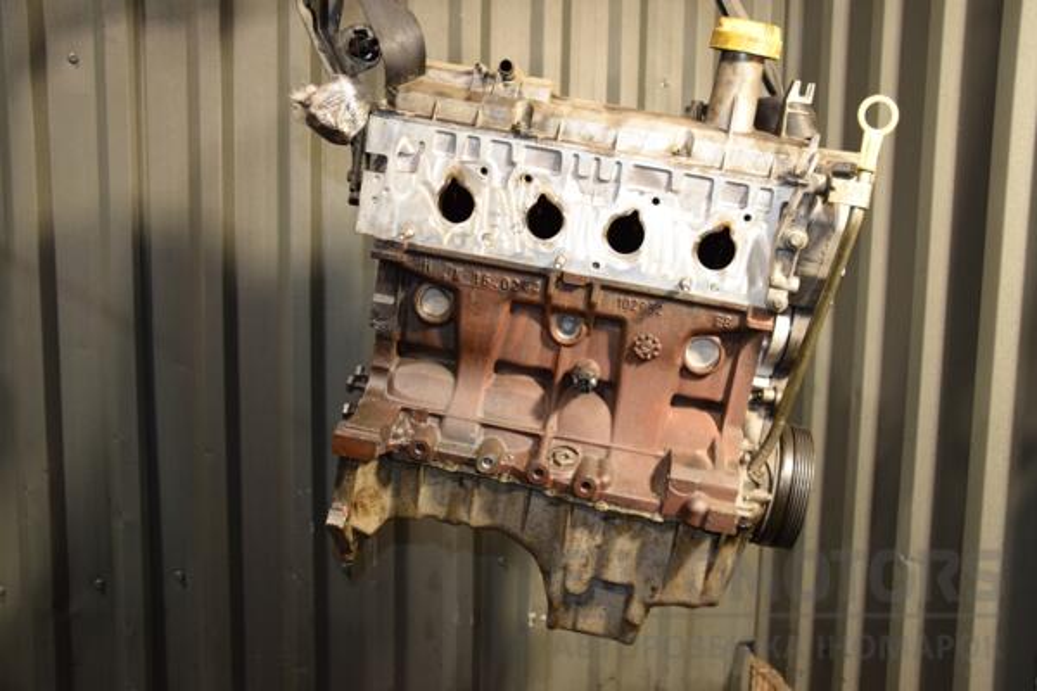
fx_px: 951
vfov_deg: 40.0
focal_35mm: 33
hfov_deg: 57.2
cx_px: 518
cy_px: 346
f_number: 5
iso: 800
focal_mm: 22
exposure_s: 1/60
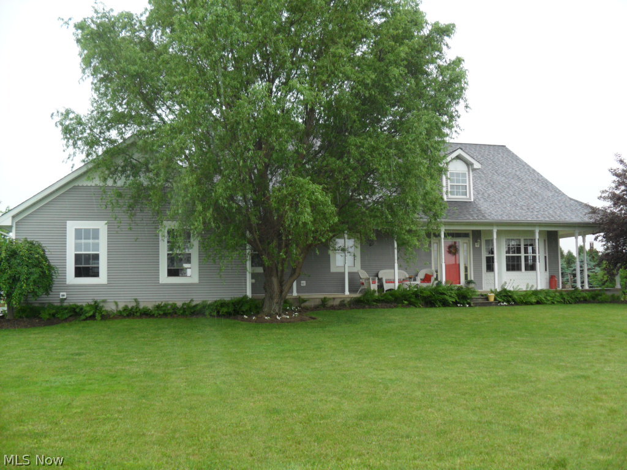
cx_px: 314
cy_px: 235
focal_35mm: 35
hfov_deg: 52.6
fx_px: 634
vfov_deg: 40.7
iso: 80
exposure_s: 1/250
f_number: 3
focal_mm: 6.3
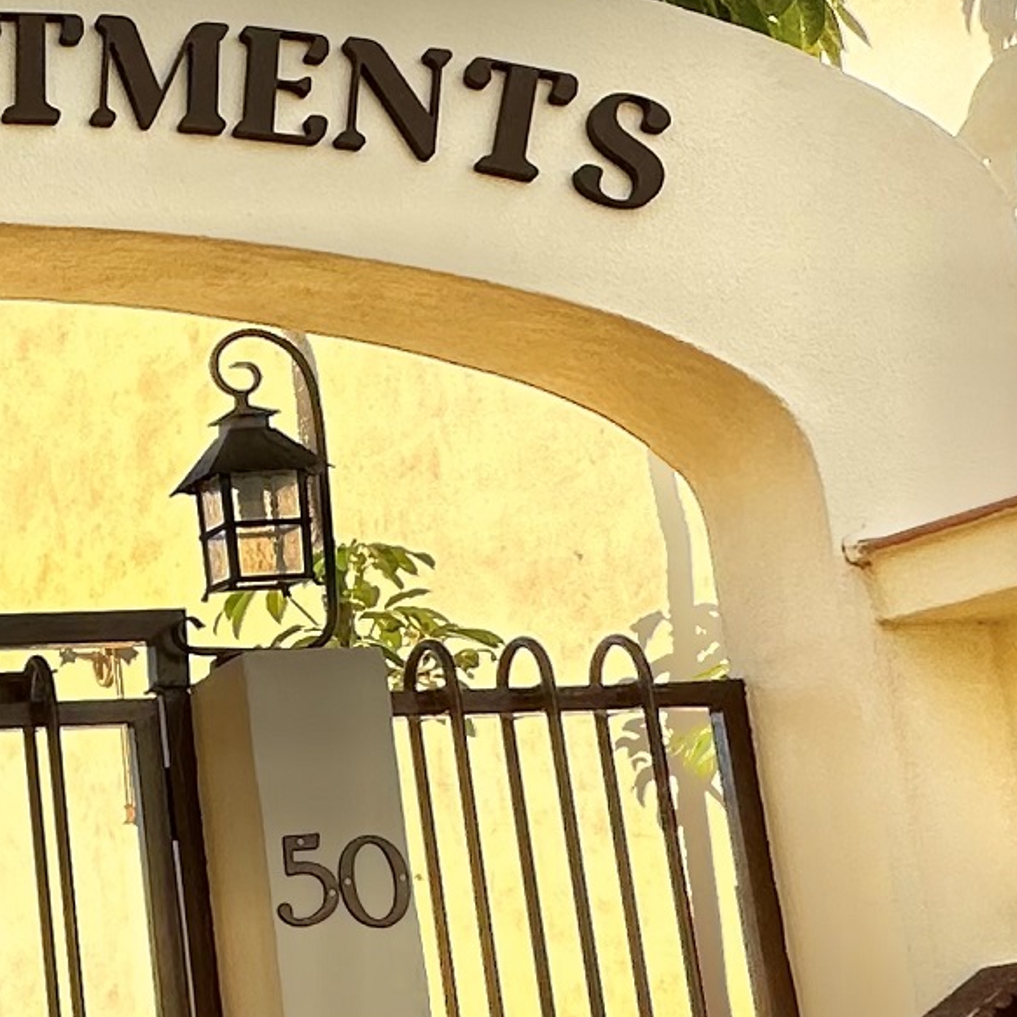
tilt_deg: +11.8
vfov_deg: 28.5
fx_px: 1994
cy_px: 649
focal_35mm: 60
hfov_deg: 22.4
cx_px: -588
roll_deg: +1.1
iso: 50
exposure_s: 1/1350
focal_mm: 2.22
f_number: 2.2
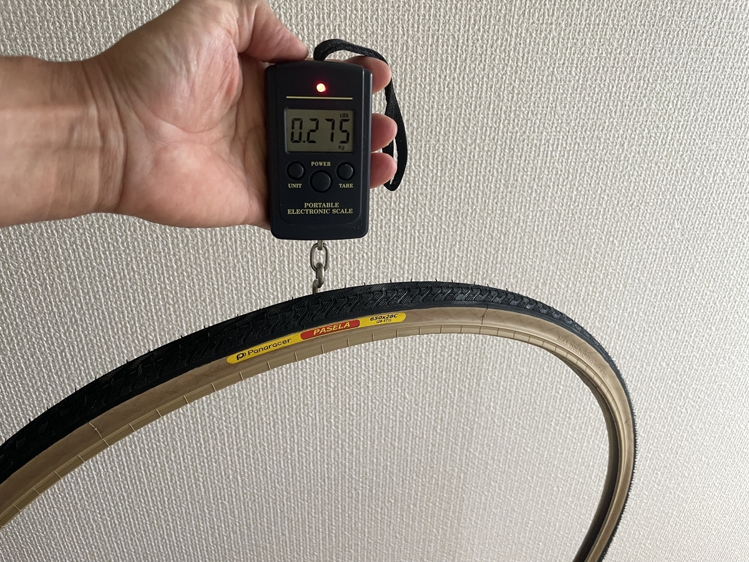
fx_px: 563
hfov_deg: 67.3
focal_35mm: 26
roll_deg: -1.7
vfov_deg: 53.1
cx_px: 374
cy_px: 281
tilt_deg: -29.5
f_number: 1.6
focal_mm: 4.2
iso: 125
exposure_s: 1/70
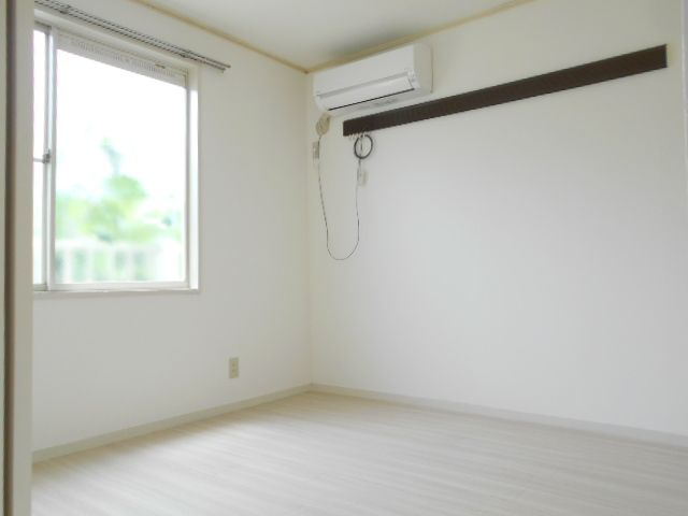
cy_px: 258
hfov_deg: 67.3
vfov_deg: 53.1
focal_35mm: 26
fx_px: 517
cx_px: 344
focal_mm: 4.6
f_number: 3.2
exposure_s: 1/80
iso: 80
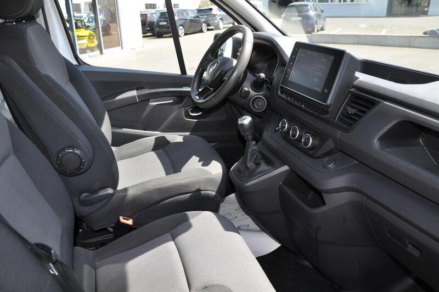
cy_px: 146
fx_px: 329
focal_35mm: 27
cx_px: 220
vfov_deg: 47.9
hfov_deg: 67.4
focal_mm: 18
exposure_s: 1/200
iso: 200
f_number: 4.5
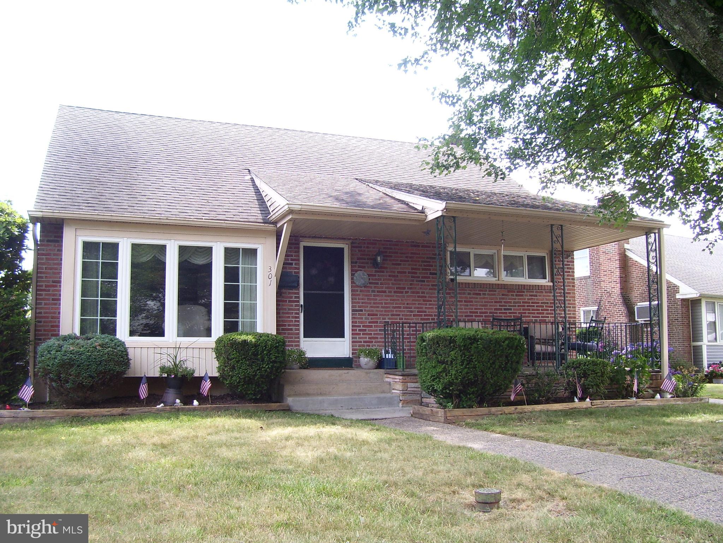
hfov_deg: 53.9
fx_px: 710
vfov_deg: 41.8
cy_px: 272
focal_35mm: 34
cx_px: 362
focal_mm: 5.6
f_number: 2.7
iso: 80
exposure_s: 1/180
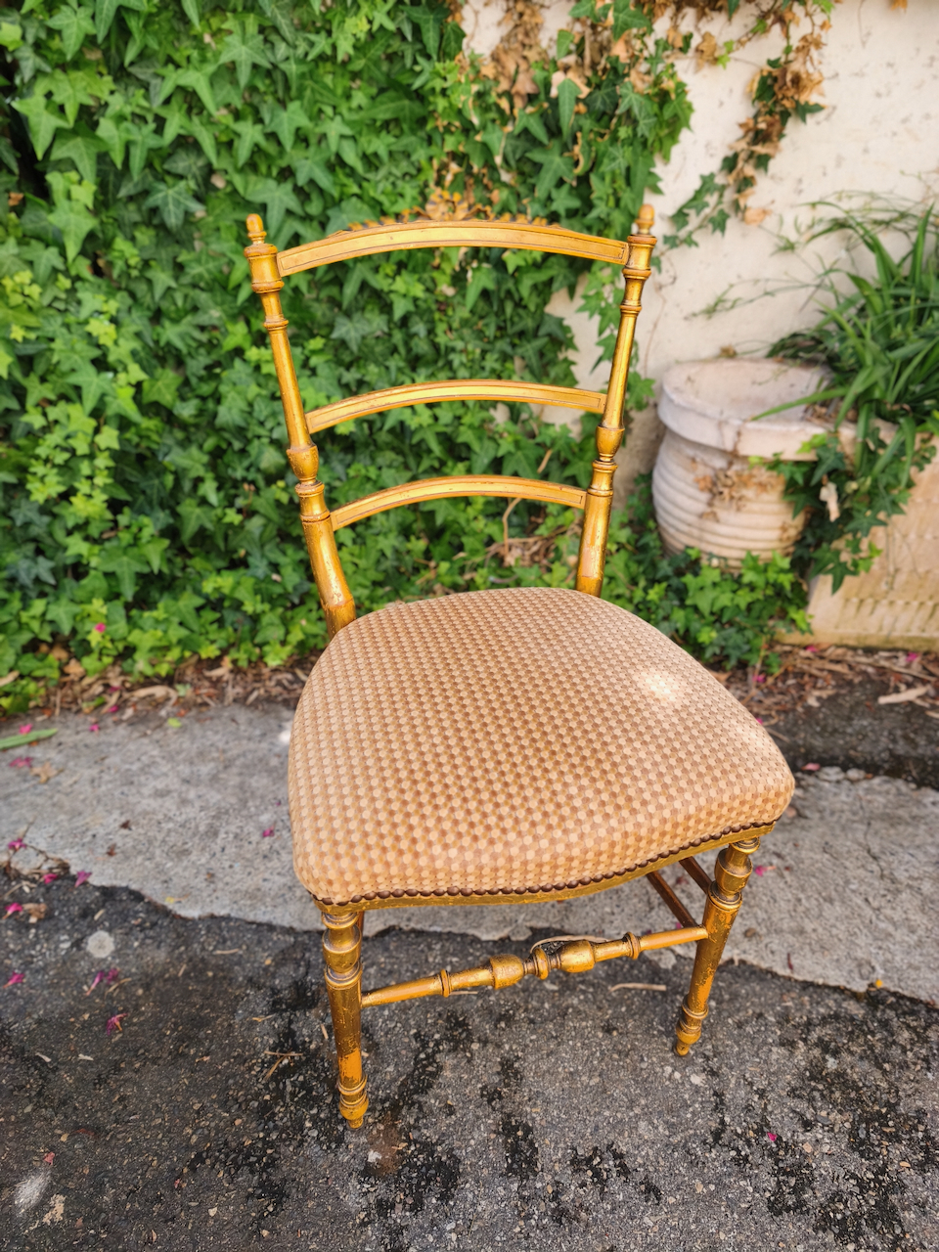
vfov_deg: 73.9
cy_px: 626
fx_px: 832
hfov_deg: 58.9
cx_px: 470
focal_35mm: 23
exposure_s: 1/336
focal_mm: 5.35
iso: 50
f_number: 1.7
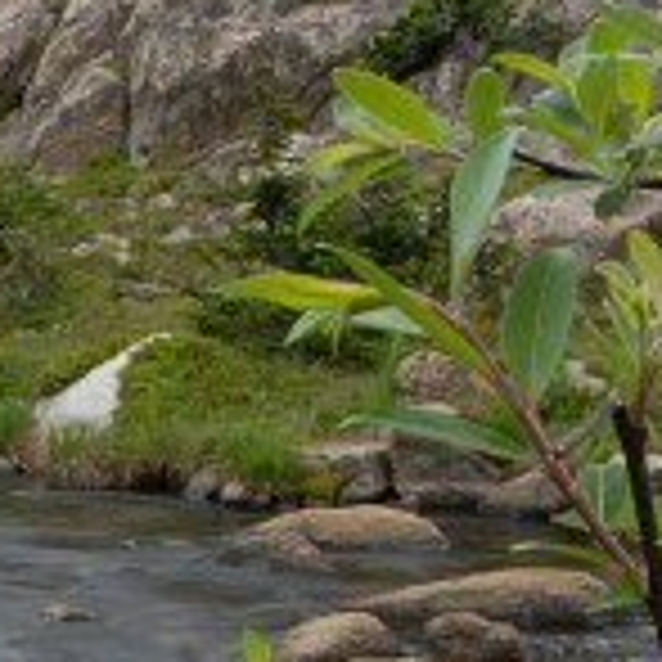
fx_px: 2293
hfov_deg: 15.3
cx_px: -304
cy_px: 806
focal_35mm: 106
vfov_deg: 15.8
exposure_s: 1
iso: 100
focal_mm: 22
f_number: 22
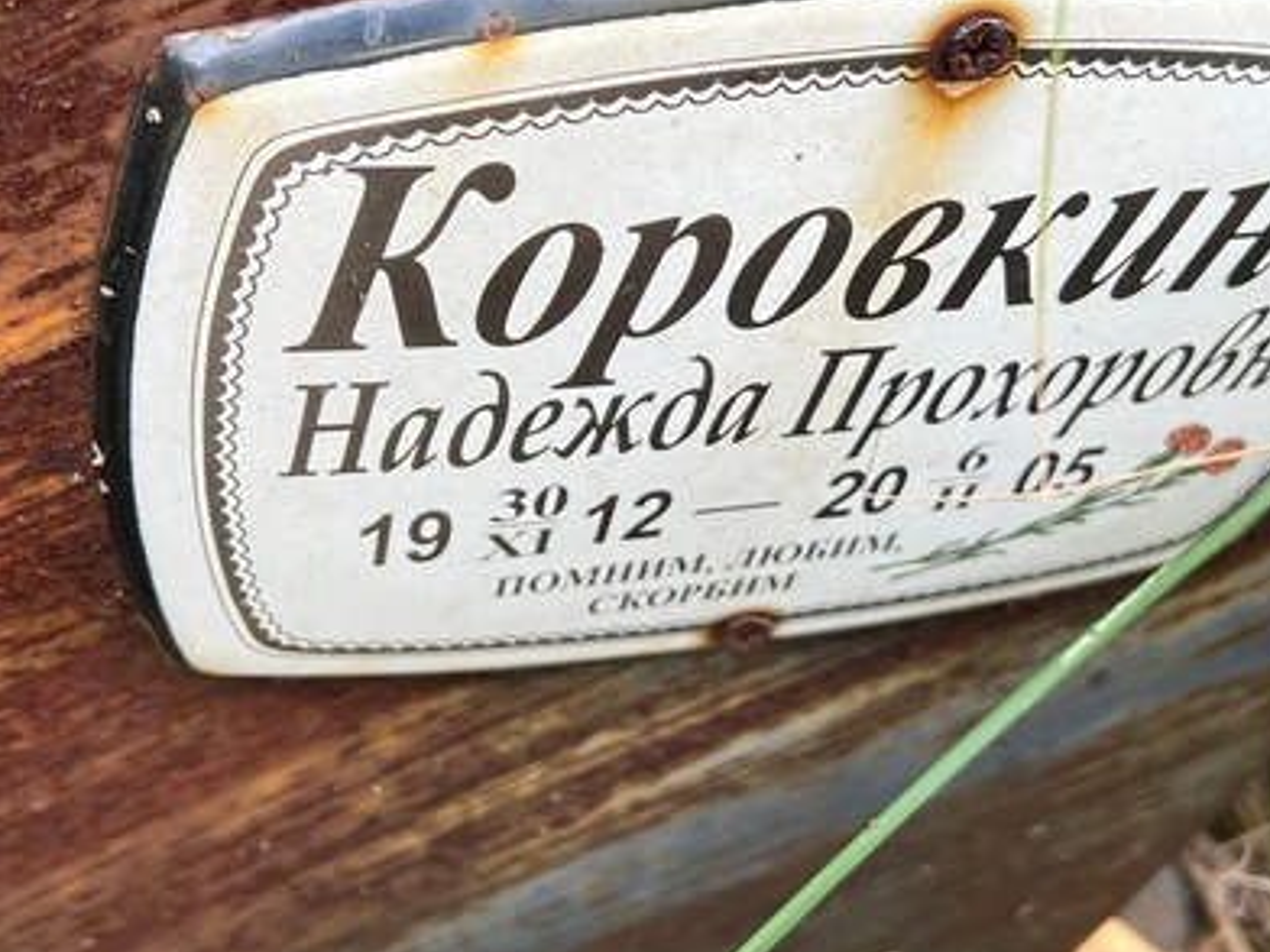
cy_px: 437
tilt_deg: -35.8
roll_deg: -33.9
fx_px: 1944
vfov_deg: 27.5
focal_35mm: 53
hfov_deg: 36.2
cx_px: 671
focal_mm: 5.7
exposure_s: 1/180
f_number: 1.5
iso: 40
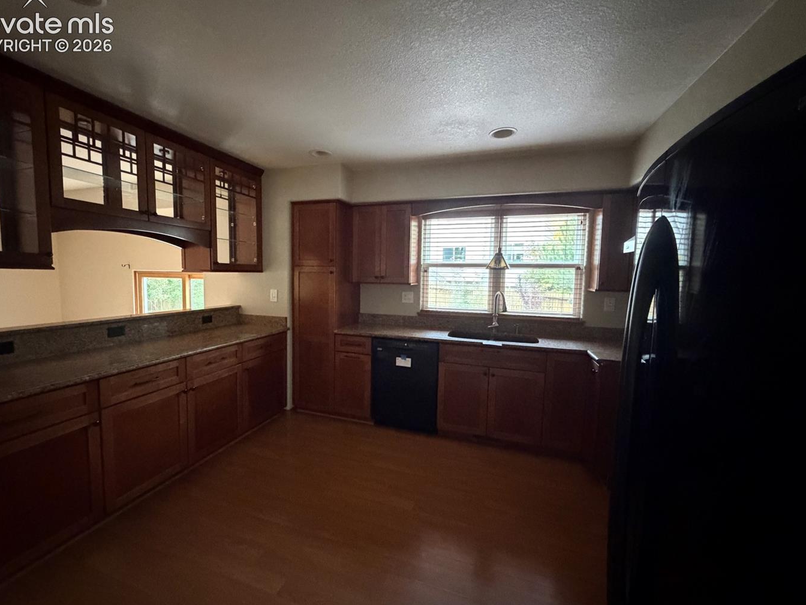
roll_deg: -0.2
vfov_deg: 81.7
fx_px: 349
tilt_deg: -3.4
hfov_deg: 98.1
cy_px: 301
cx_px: 381
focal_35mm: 15
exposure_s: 1/40
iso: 1600
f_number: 2.2
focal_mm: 2.22
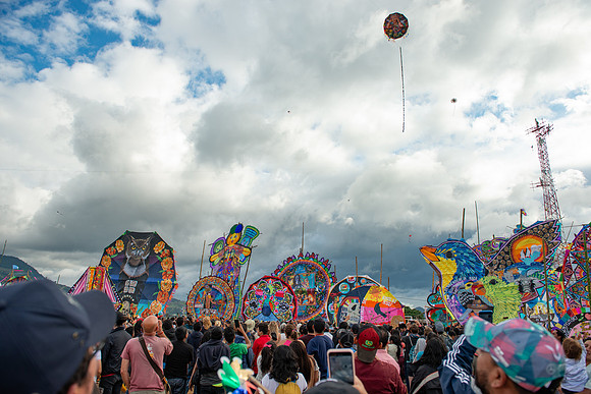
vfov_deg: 53.2
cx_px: 296
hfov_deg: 73.7
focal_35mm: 24
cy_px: 197
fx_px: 394
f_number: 4
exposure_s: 1/640
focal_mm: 24
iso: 200
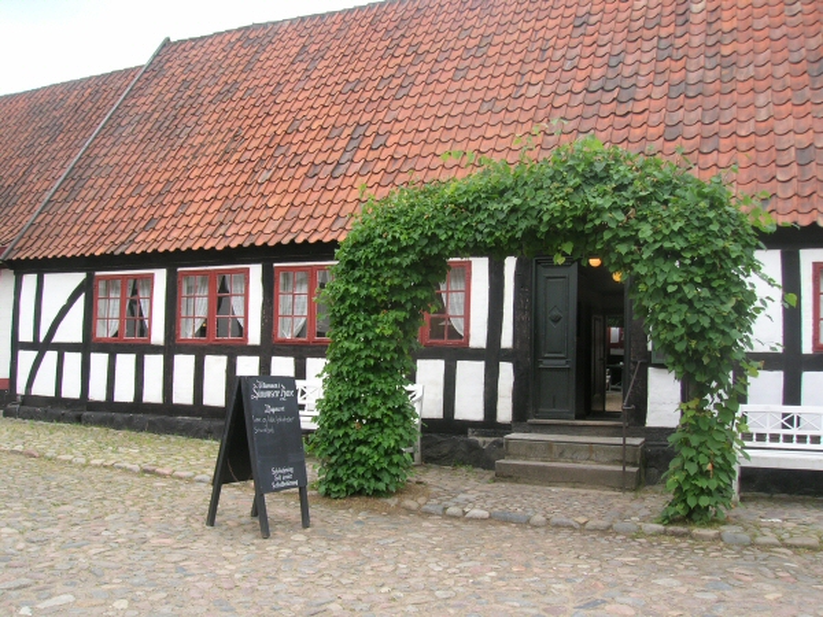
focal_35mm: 34
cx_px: 412
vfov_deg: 41.8
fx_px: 808
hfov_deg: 54.0
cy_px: 308
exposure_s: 1/66.1
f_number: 4.9
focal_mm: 5.7
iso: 50
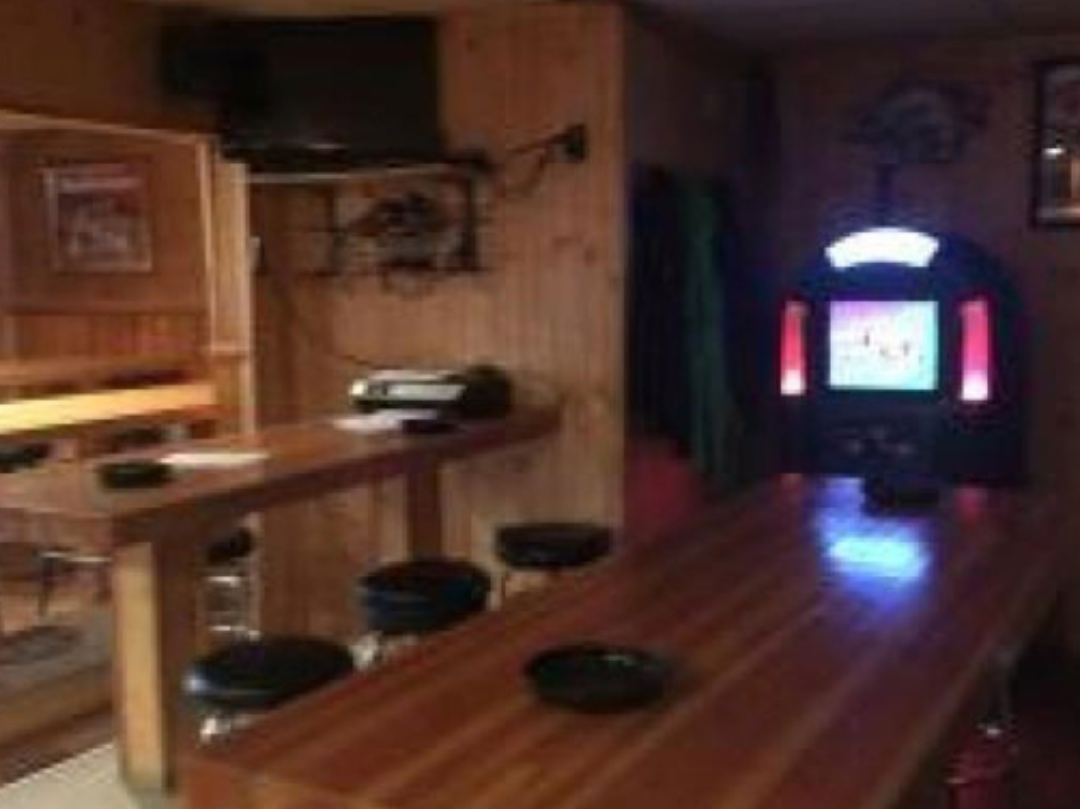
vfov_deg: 38.6
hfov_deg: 49.9
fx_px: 1154
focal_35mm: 37
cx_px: 643
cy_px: 439
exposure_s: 1/15
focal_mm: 4.15
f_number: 2.2
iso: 500
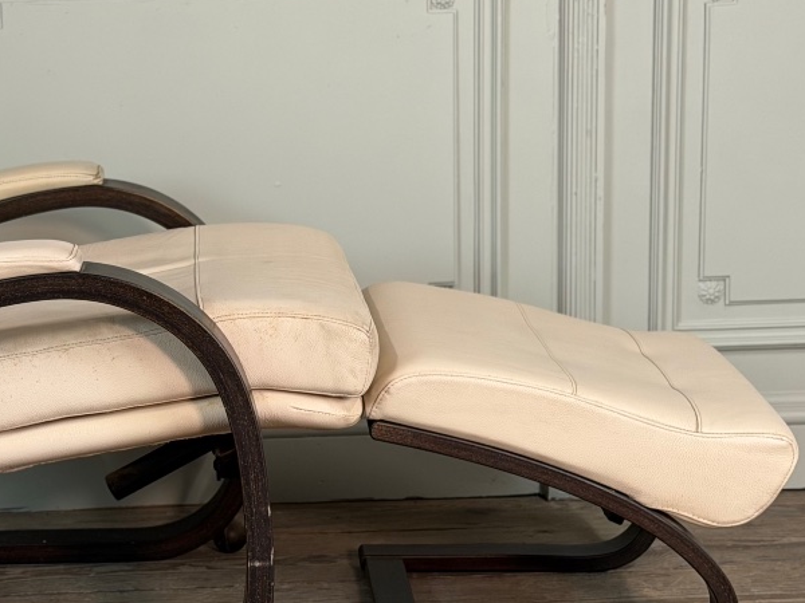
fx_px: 2232
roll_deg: +1.7
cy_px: 328
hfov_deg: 20.1
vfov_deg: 15.4
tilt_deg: -10.2
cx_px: 123
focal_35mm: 96
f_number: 1.78
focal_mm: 6.76
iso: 160
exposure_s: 1/50
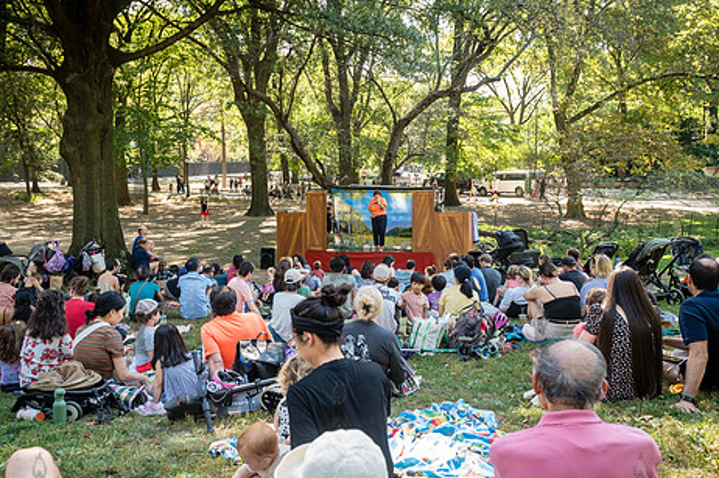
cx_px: 338
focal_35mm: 31
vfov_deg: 42.2
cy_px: 254
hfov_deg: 60.3
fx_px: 618
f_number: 4.5
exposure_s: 1/320
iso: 1000
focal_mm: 24
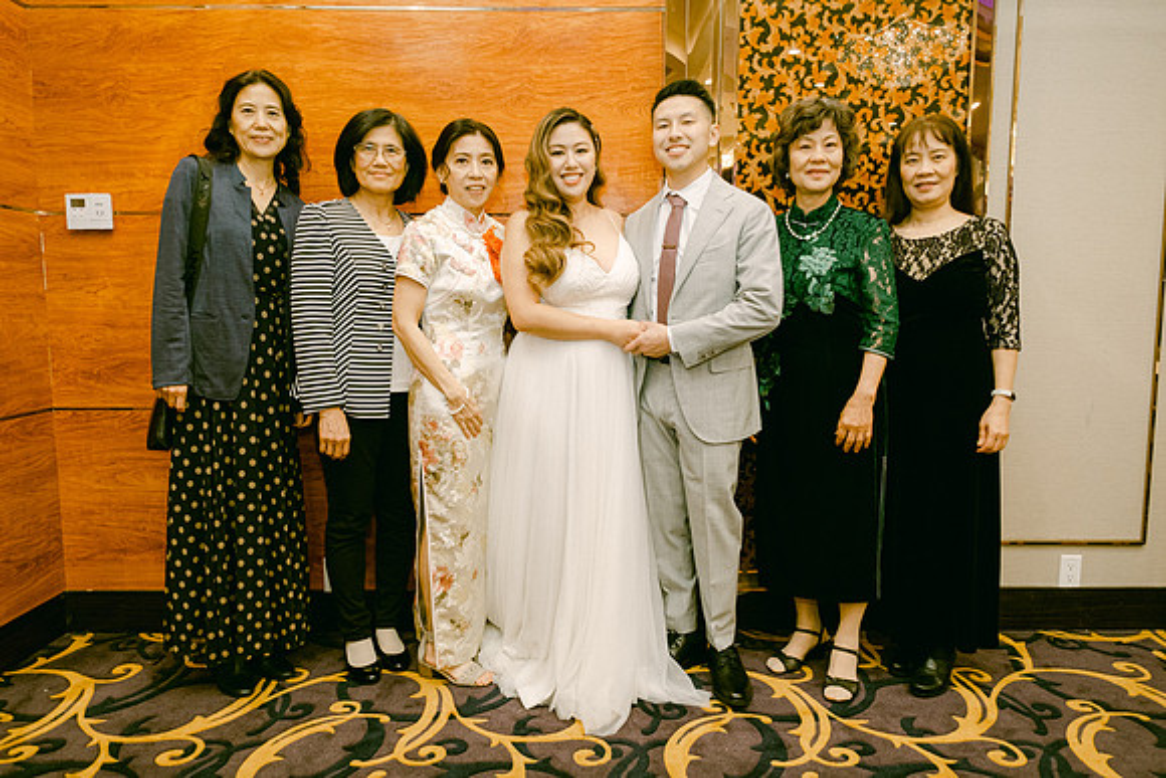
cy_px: 389
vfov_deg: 53.2
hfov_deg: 73.7
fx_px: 777
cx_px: 583
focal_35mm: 24
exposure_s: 1/125
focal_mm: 16
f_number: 2.8
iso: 800
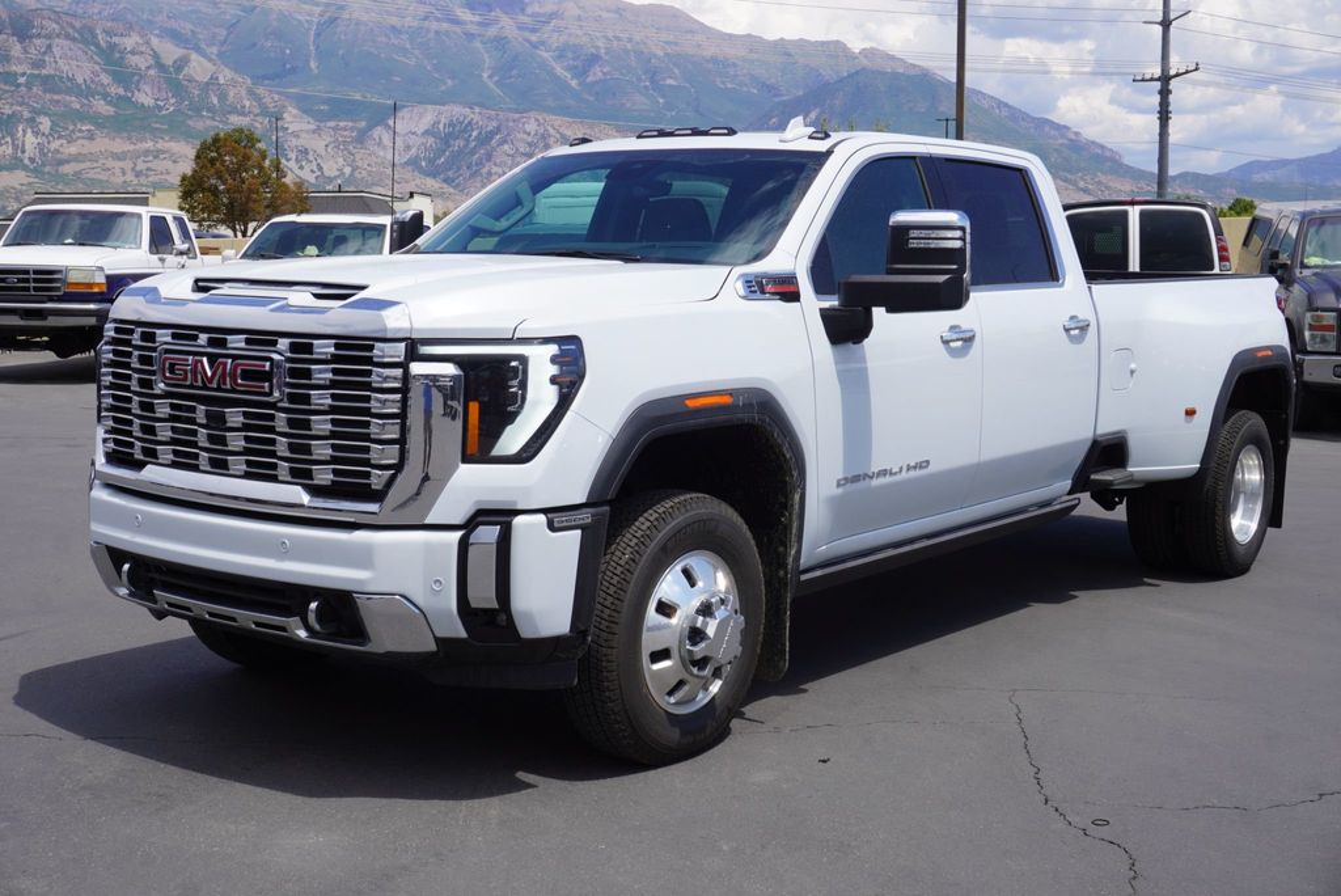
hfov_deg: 43.6
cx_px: 670
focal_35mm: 45
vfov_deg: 29.9
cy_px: 448
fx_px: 1677
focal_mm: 30
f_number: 11
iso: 100
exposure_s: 1/160
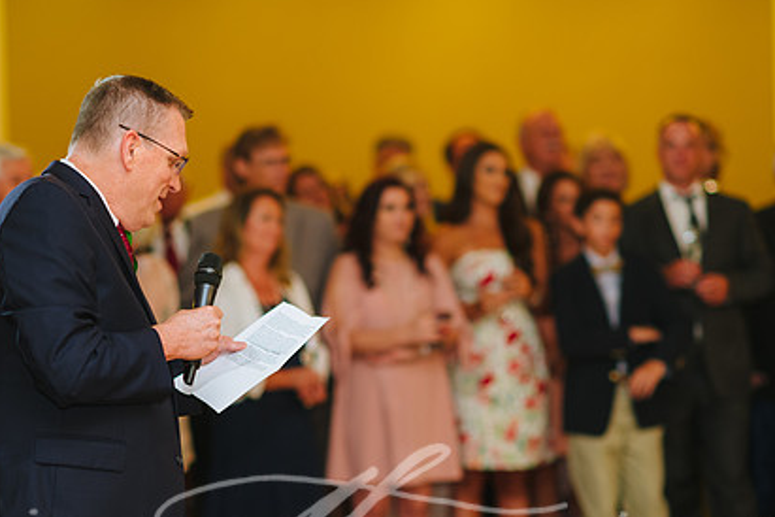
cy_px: 337
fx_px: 2583
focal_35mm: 120
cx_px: 341
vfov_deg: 11.4
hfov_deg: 17.1
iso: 400
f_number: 2
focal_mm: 85
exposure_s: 1/100
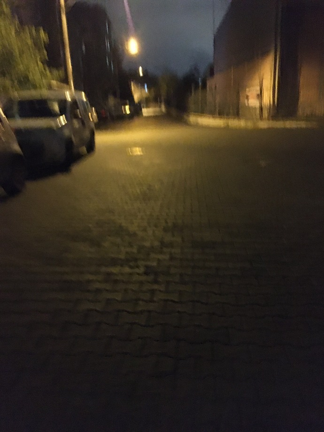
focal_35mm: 29
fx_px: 362
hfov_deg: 48.2
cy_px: 216
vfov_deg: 61.7
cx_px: 162
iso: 2000
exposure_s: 1/17
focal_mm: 4.15
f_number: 2.2
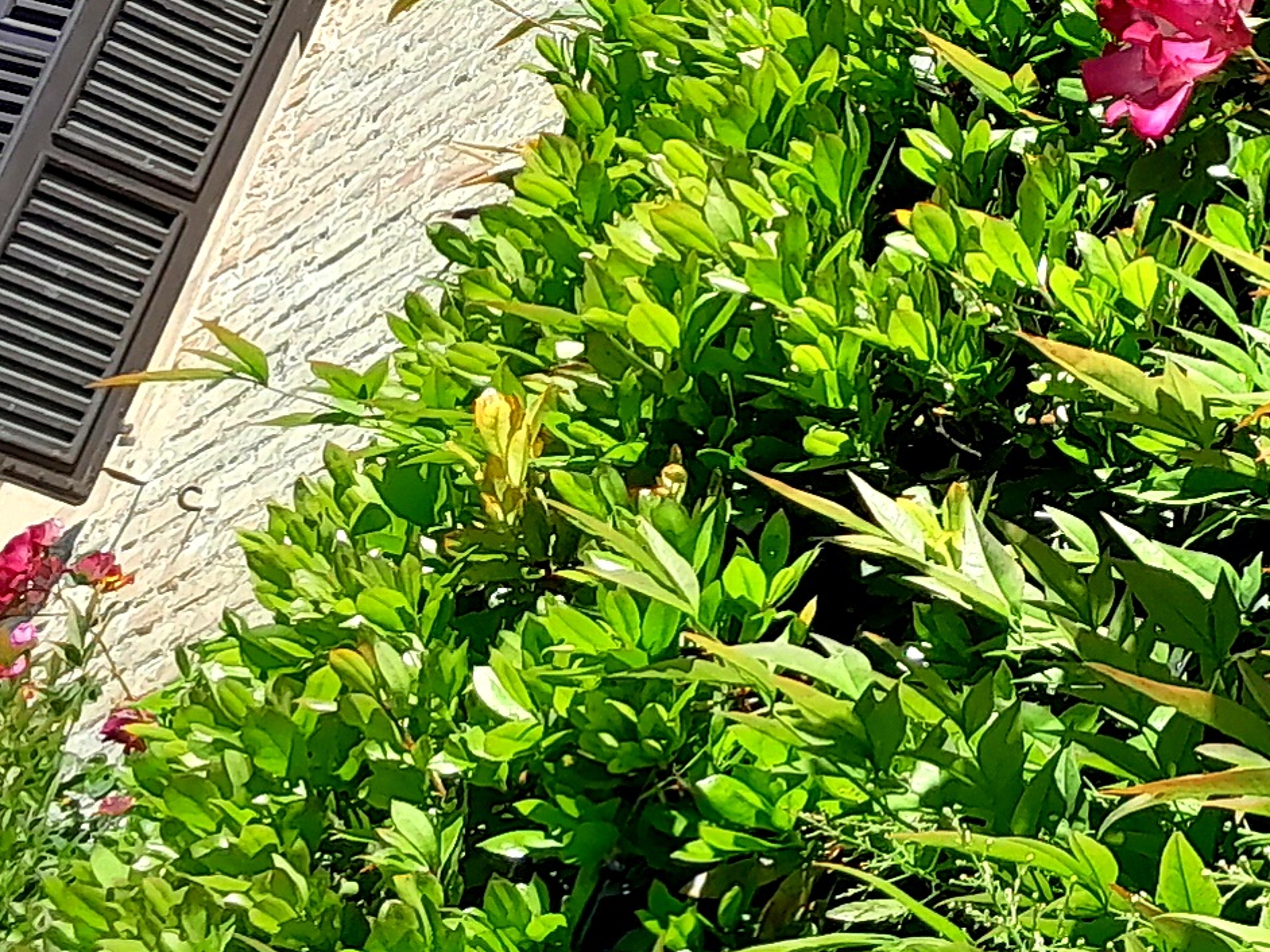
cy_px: -1034
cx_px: 2683
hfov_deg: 13.8
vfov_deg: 11.3
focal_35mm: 117
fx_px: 4291
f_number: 1.8
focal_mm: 4
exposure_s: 1/312
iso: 40
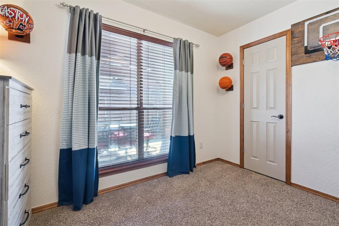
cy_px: 113
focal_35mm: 16
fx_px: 151
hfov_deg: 96.8
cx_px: 170
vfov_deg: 73.7
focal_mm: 16
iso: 200
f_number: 7.1
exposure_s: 1/5
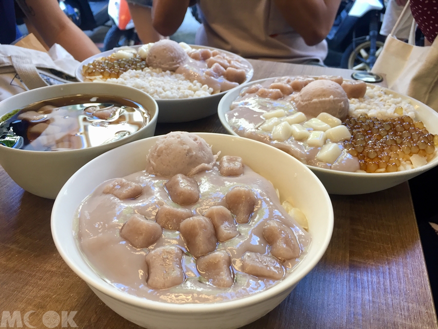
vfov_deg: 48.2
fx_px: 367
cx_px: 219
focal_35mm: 29
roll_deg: -2.2
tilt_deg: -31.6
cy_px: 164
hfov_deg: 61.7
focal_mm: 4.15
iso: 32
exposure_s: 1/40
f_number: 2.2
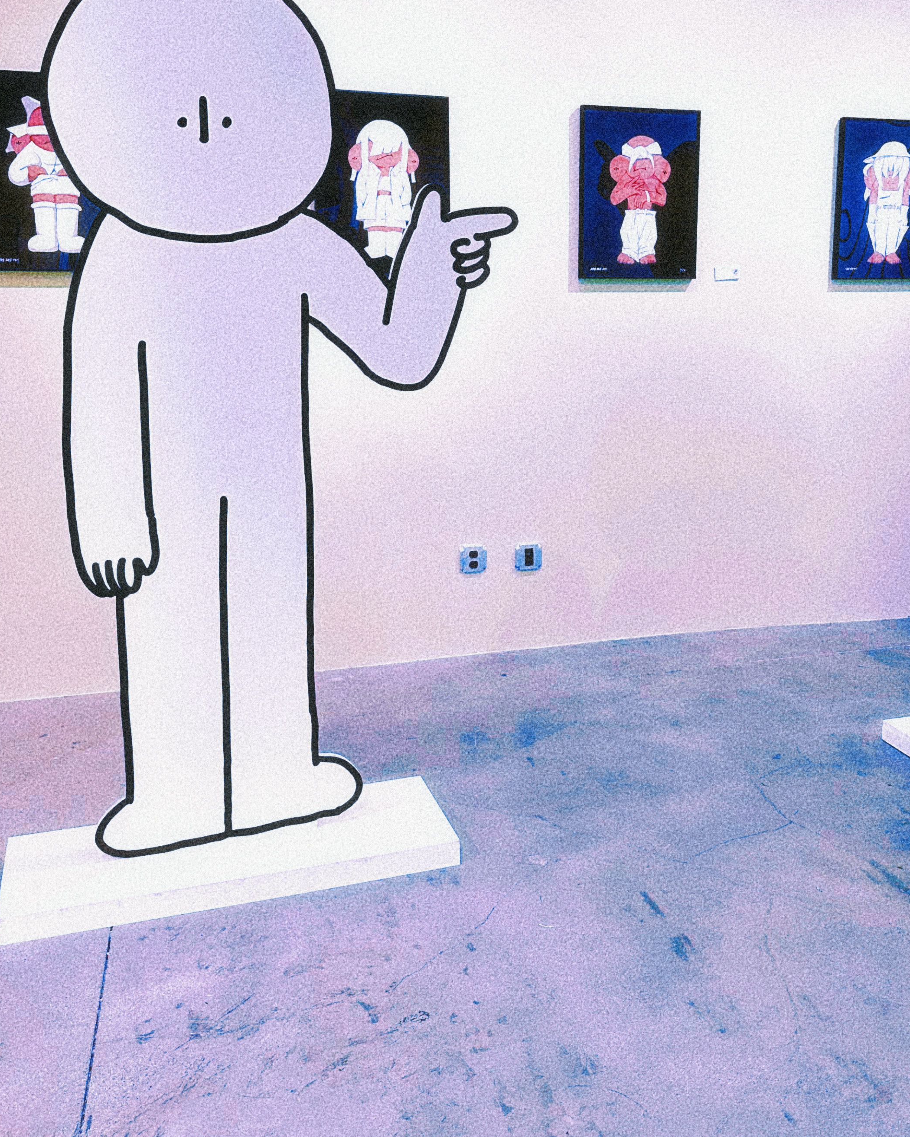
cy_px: 448
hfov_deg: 40.7
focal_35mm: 36
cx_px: 595
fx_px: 1212
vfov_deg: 49.9
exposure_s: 1/100
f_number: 1.78
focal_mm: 6.86
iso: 100
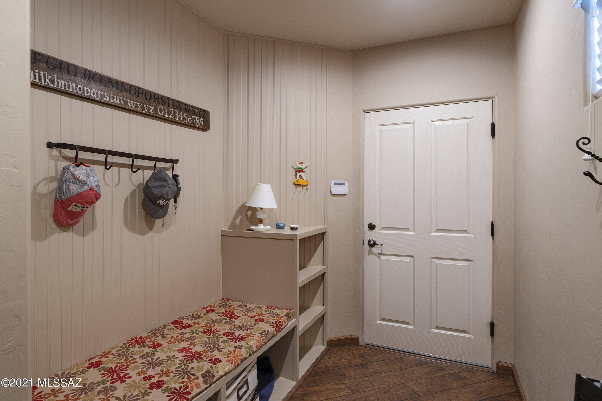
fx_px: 284
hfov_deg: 93.3
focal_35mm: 17
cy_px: 200
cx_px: 301
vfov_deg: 70.4
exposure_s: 1/1.25
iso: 200
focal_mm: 17
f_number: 9
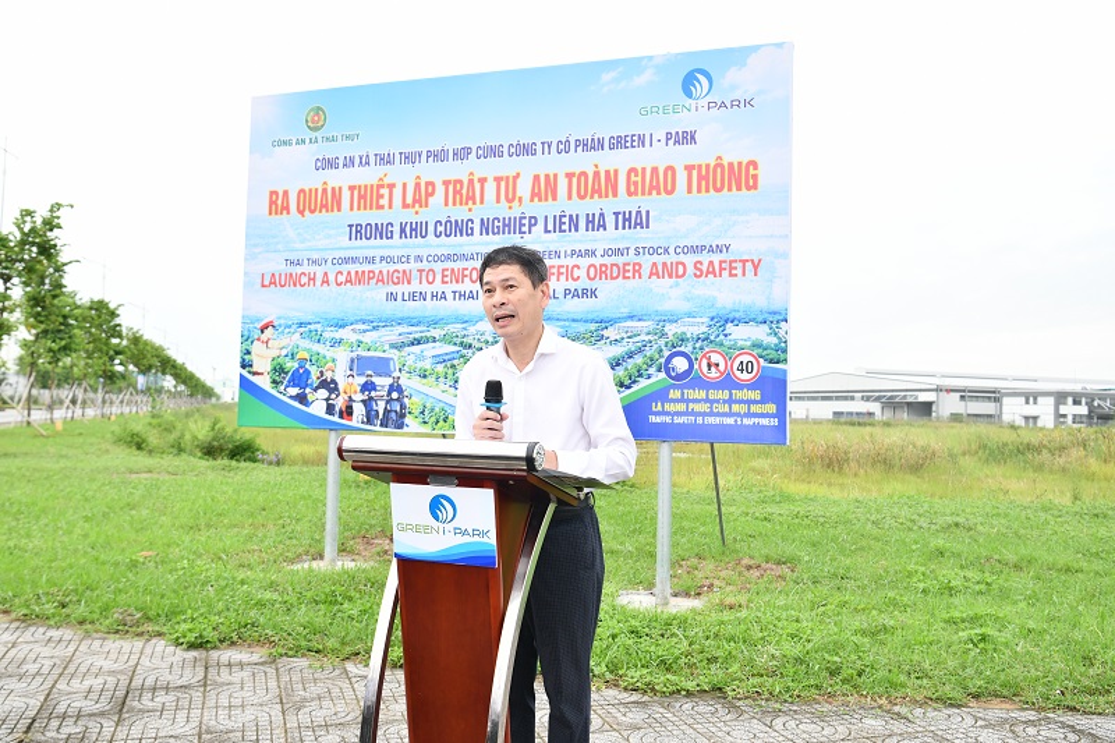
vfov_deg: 41.1
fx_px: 991
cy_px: 372
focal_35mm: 32
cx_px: 558
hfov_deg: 58.7
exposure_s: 1/250
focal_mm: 27
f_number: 5
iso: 1000
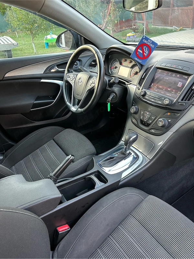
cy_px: 130
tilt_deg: -32.9
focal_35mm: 26
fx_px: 194
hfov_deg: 53.1
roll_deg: +6.5
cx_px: 97
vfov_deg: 67.3
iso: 160
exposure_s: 1/60
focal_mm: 5.7
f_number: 1.5
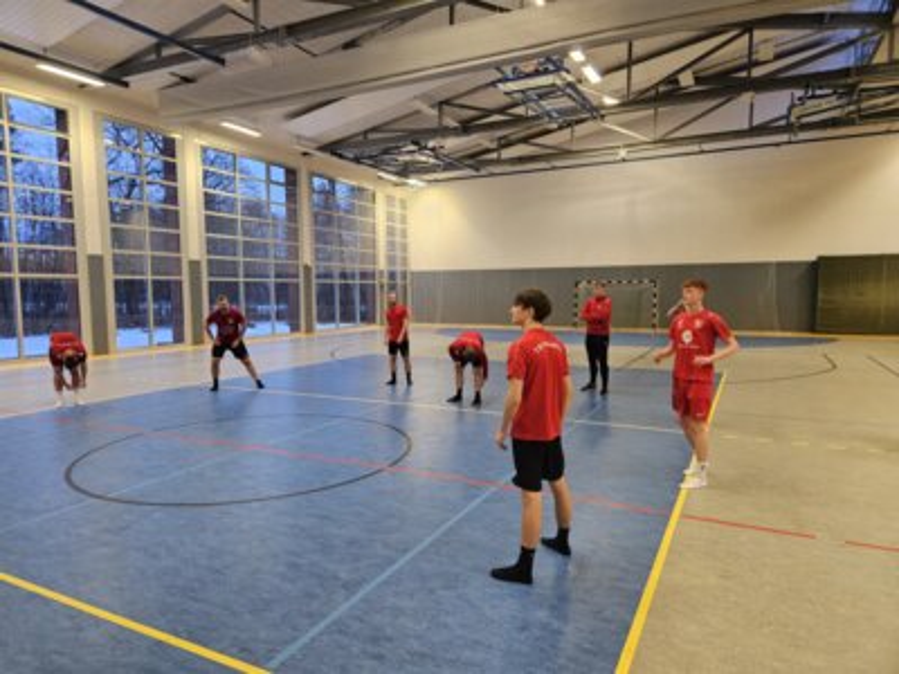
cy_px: 337
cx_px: 450
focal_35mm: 23
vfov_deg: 58.9
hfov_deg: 73.9
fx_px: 597
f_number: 1.8
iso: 500
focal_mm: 5.4
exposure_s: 1/100
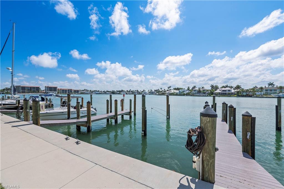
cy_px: 94
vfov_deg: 81.1
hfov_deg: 104.3
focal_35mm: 14
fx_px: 110
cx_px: 142
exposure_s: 1/60
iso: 200
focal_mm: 14
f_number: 13
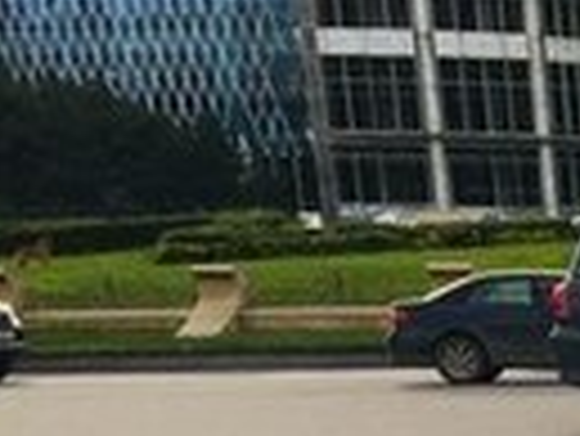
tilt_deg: -16.4
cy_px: 1018
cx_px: 1470
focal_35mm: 148
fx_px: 2482
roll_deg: -1.0
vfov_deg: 9.1
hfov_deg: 10.9
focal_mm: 4.15
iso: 32
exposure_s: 1/920
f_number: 2.2
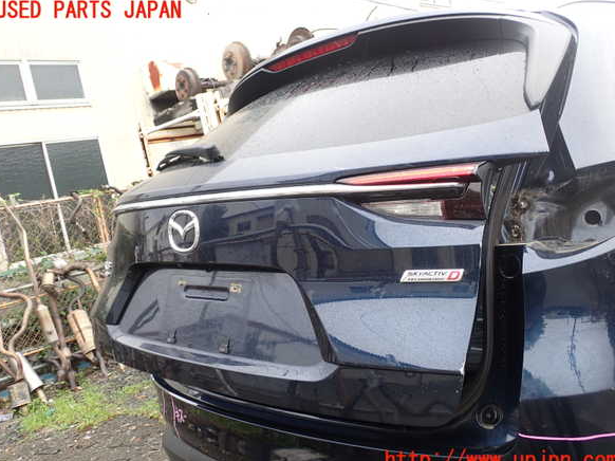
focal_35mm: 33
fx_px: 586
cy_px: 236
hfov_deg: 55.4
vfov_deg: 42.9
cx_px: 306
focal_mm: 5.79
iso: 100
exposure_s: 1/80
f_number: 3.2
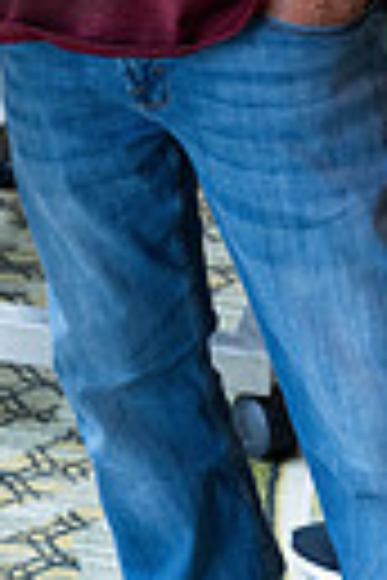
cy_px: -414
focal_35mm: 174
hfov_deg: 7.8
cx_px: -63
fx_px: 2806
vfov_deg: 11.1
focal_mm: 50
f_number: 4.5
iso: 800
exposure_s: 1/160
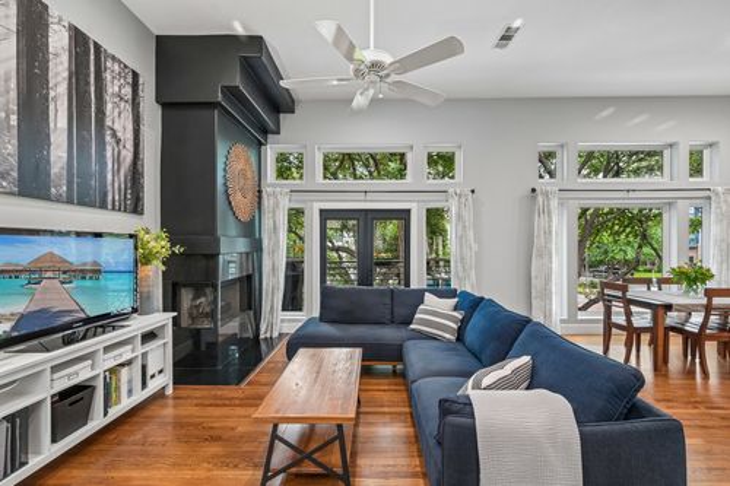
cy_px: 243
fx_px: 314
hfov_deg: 98.6
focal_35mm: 16
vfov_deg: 75.5
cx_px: 365
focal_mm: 15.5
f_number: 8
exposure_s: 1/6
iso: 400
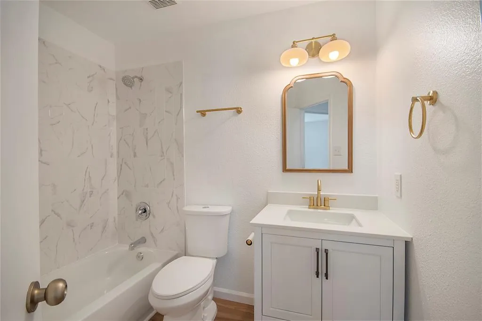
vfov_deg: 77.3
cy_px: 160
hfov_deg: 100.4
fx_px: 201
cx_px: 241
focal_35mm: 15
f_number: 8
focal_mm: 10
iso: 100
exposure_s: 1/50
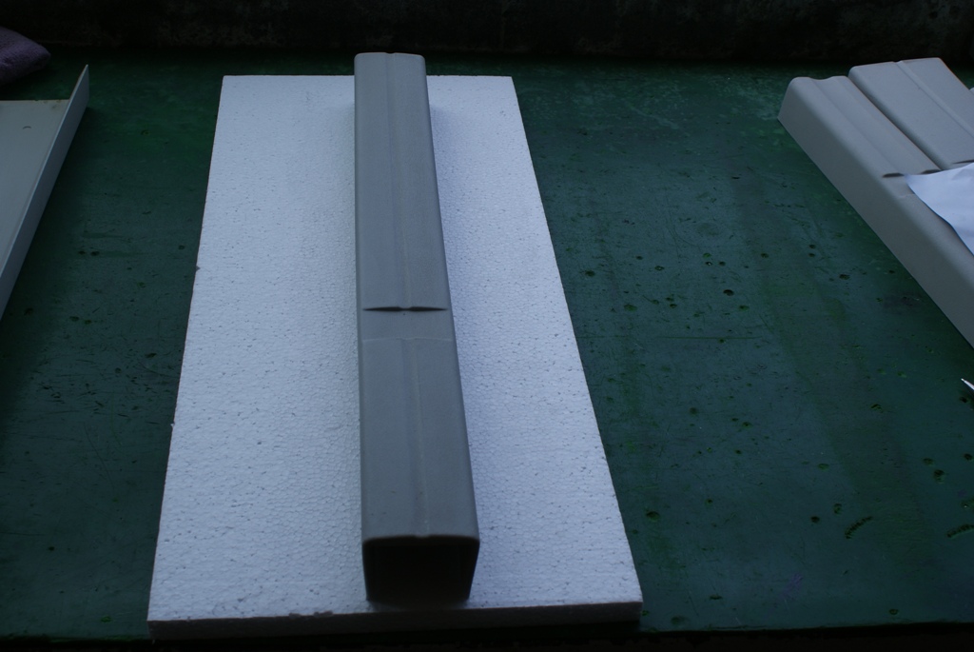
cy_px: 326
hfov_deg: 43.6
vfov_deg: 29.9
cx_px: 487
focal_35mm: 45
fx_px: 1219
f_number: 8
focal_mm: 30
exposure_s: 1/100
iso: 100
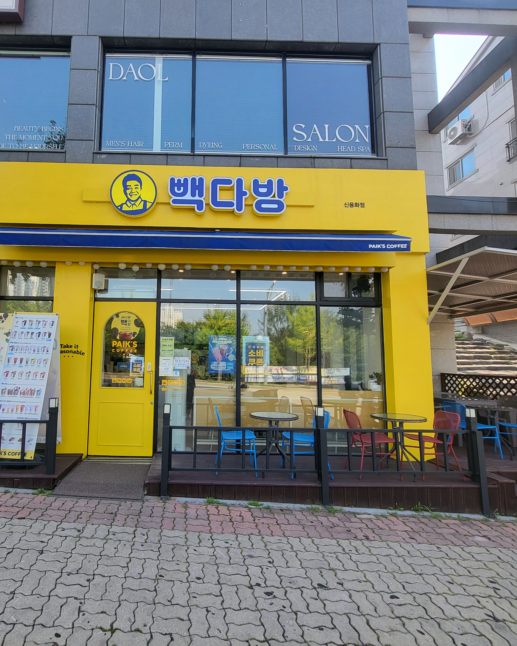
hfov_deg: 75.5
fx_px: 325
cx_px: 191
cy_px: 323
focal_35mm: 17
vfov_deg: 89.6
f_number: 2.2
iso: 32
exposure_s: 1/178
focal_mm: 1.74
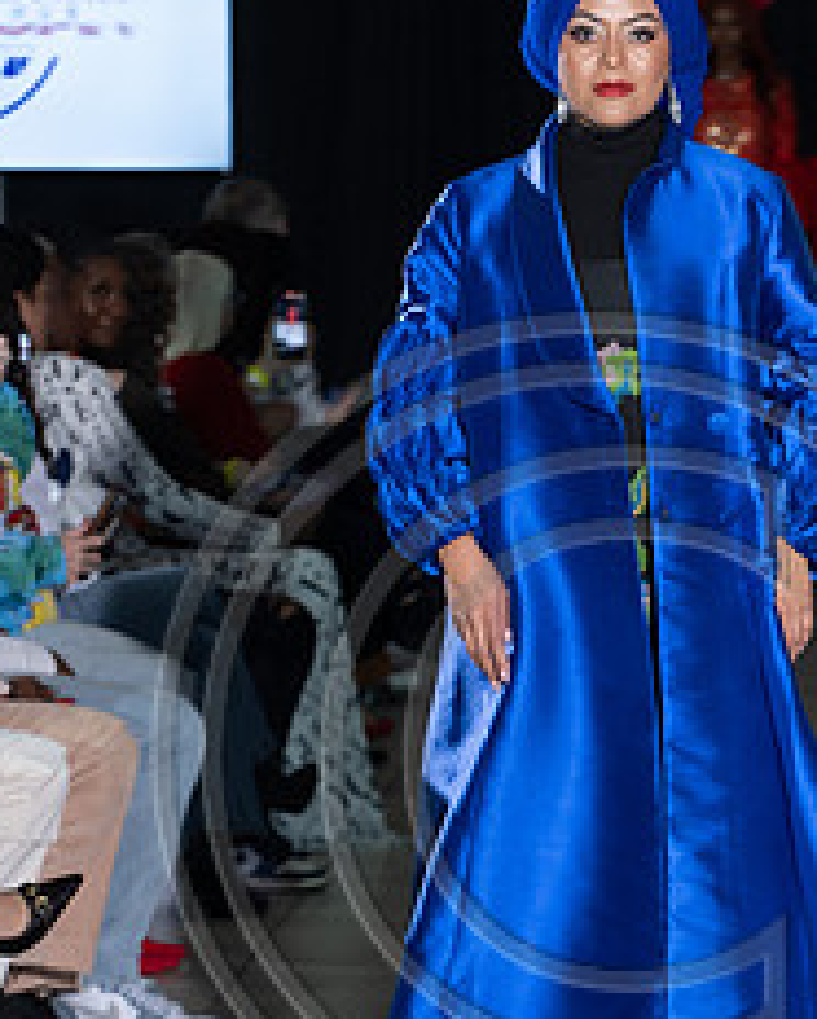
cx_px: 597
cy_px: 751
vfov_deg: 8.8
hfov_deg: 7.1
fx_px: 6580
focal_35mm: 218
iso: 1250
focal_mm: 120
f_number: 5.6
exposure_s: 1/160
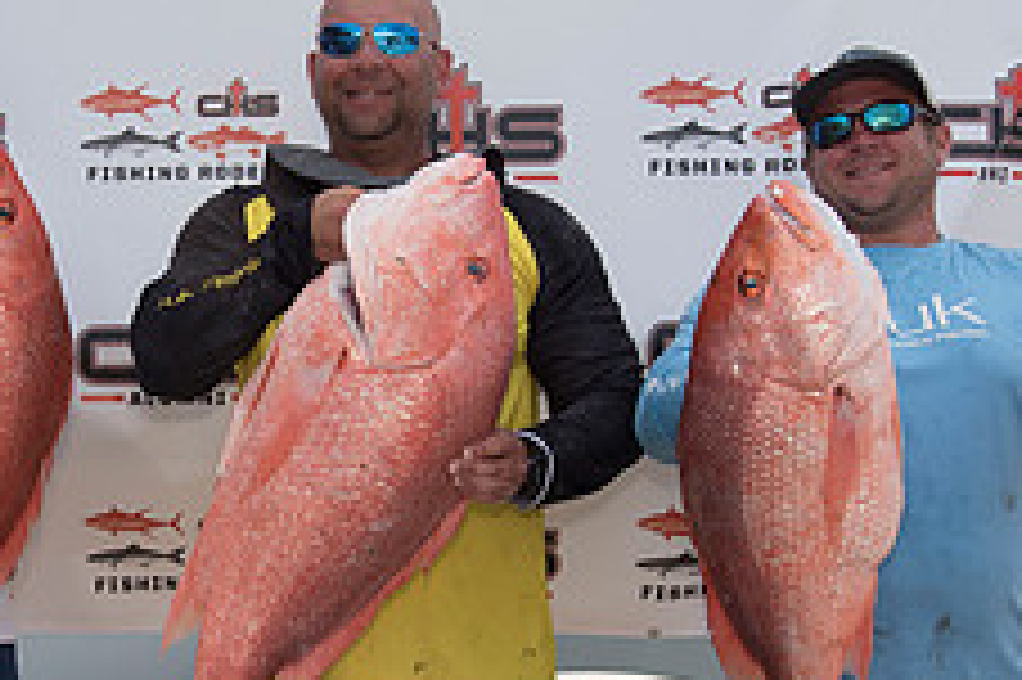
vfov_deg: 21.2
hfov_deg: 30.7
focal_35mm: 64
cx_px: 203
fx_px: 1816
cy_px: 430
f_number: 9
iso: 250
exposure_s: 1/500
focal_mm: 25
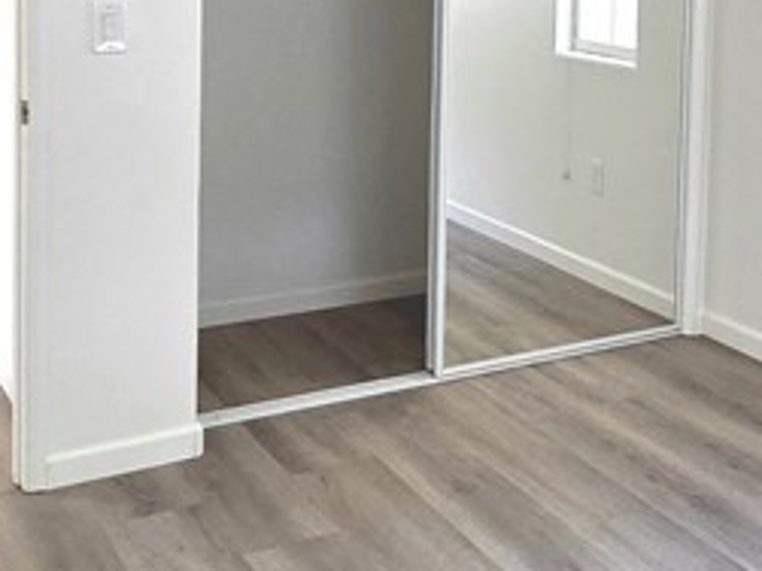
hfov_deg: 34.7
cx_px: 641
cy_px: 9
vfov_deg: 26.2
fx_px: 1166
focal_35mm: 53
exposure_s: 1/120
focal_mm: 2.2
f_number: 2.2
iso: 250
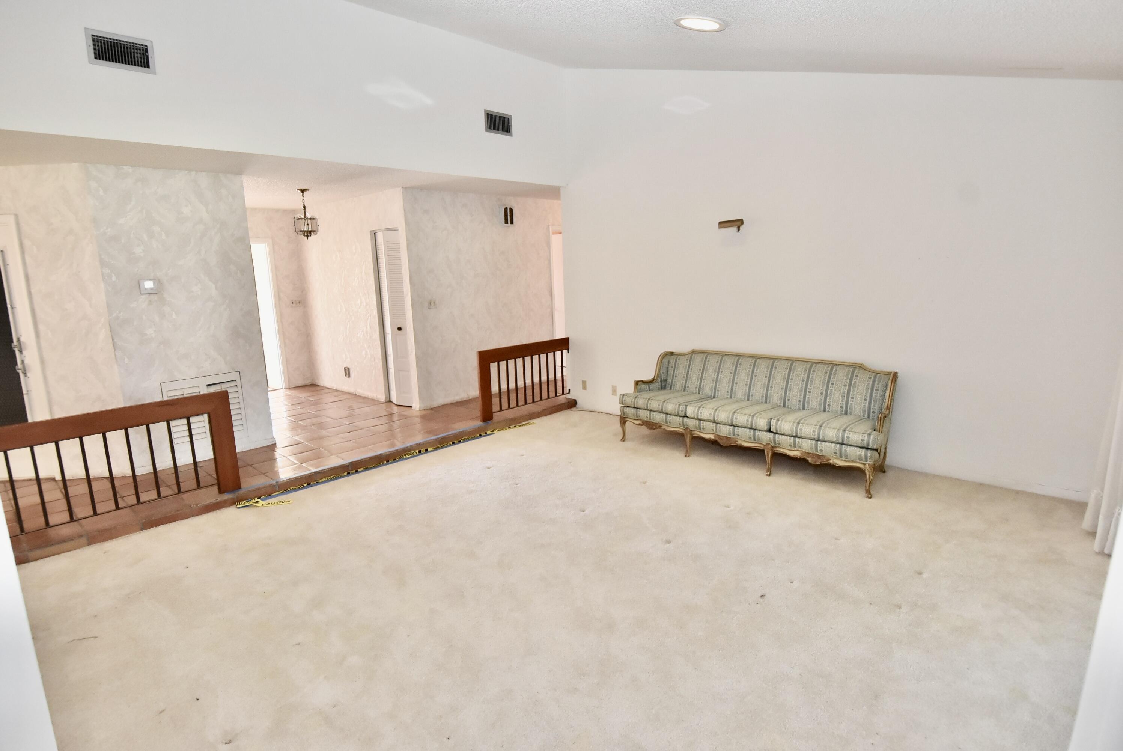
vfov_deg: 67.5
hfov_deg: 90.0
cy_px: 376
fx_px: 562
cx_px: 562
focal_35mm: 18
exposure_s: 1/60
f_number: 5.6
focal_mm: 12
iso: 1800
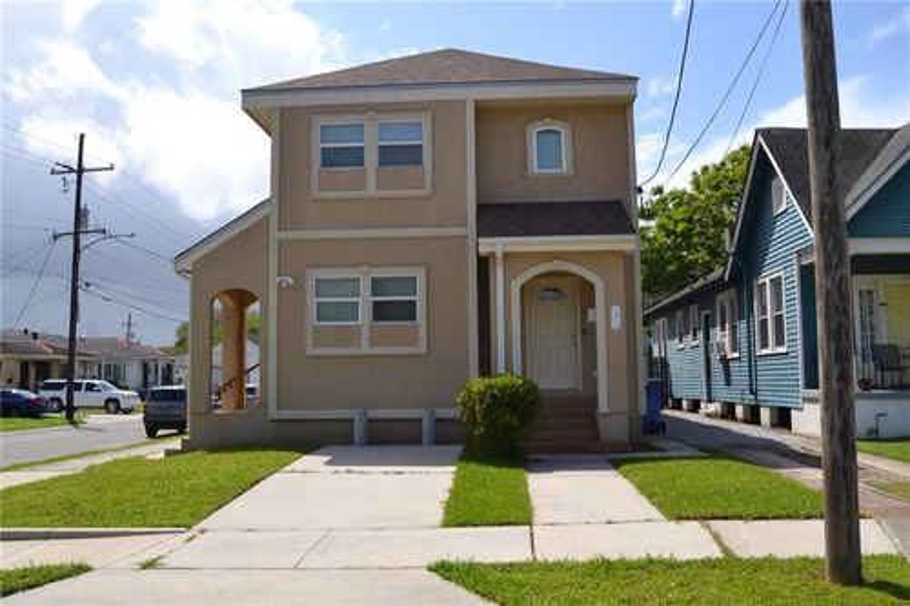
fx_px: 758
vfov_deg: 43.6
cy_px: 303
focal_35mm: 30
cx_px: 455
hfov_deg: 61.9
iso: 100
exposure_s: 1/200
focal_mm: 20
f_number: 10
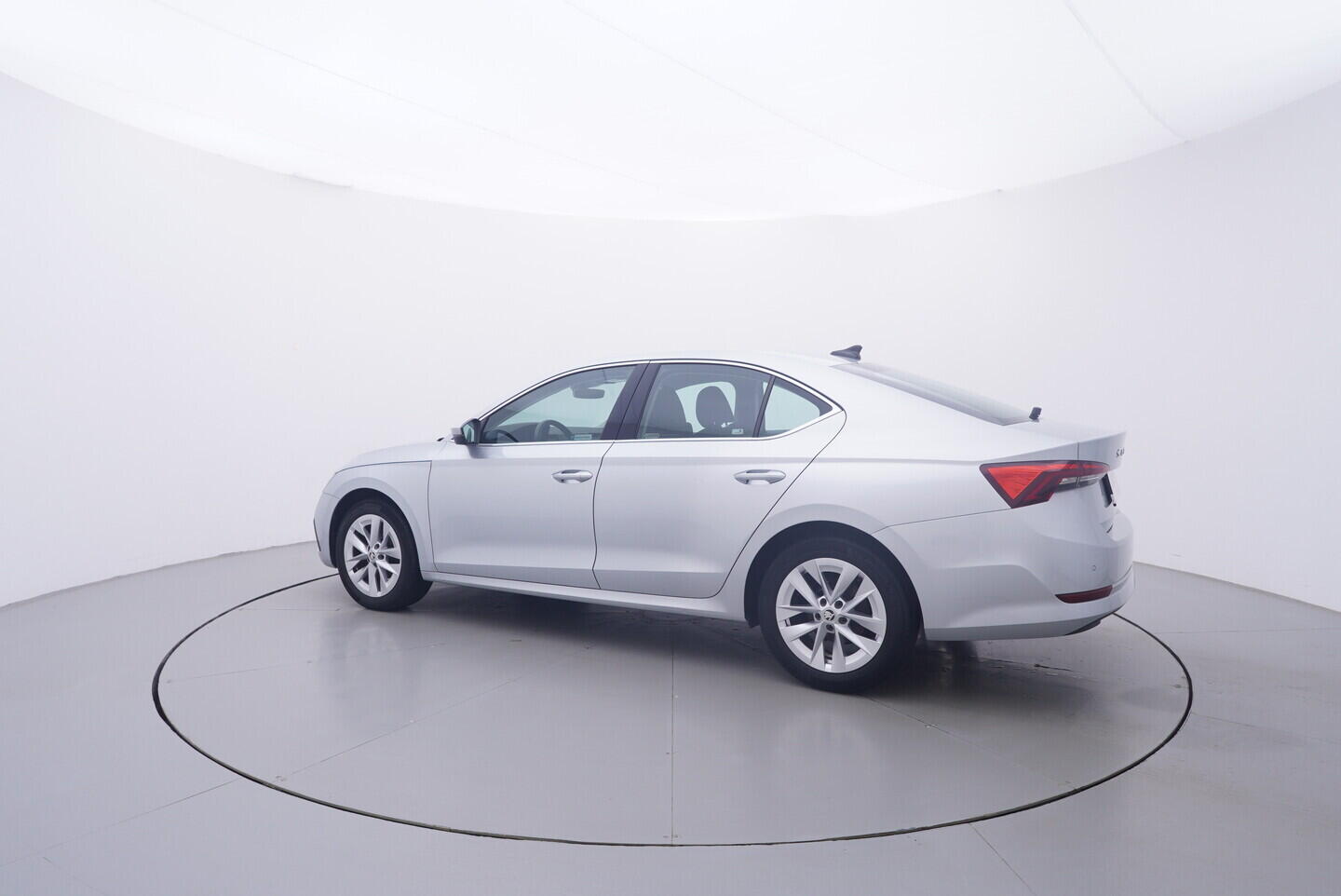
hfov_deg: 77.3
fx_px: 839
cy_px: 448
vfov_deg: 56.2
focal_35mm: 22
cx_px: 670
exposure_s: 1/80
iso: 200
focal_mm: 15
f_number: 5
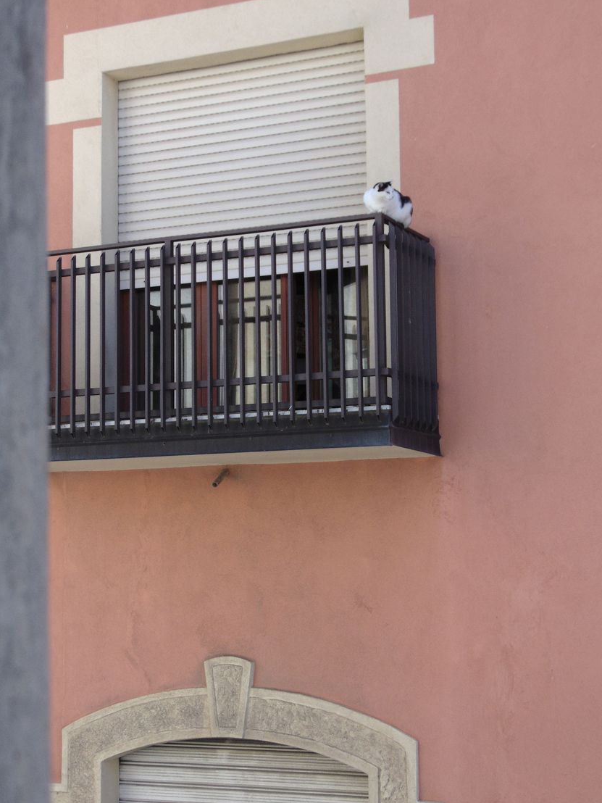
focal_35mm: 65
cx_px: 325
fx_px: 1507
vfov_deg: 29.8
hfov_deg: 22.6
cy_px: 398
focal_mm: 10.8
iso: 80
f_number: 3.6
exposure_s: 1/400
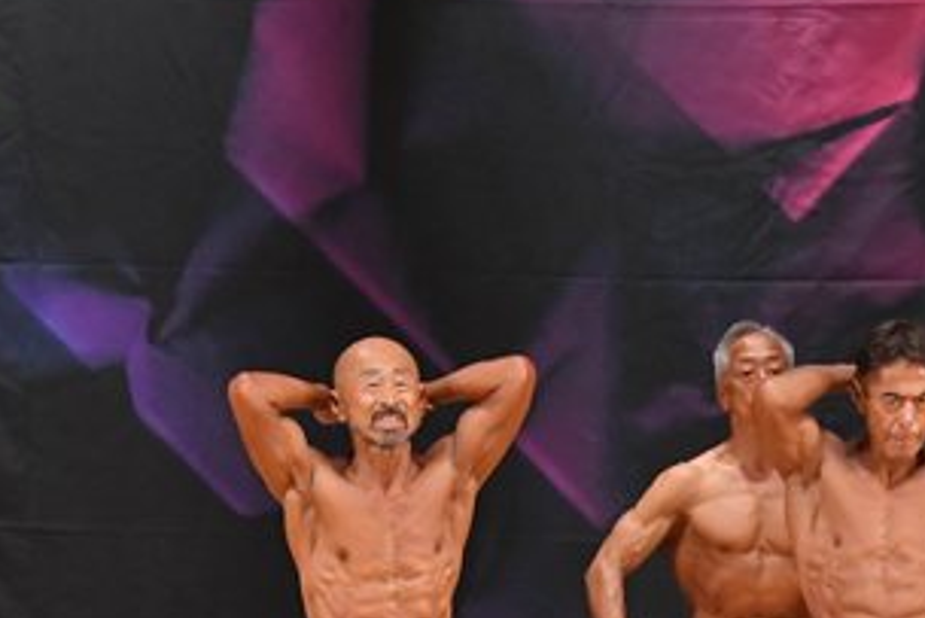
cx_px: 564
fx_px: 11388
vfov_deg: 3.1
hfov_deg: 4.7
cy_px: 545
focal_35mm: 443
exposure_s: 1/400
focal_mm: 116
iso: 5000
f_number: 5.6
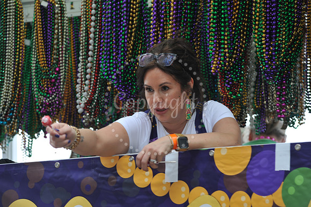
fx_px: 1338
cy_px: 104
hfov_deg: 13.3
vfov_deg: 8.8
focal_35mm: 155
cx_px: 156
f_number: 6.3
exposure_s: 1/80
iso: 250
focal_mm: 155
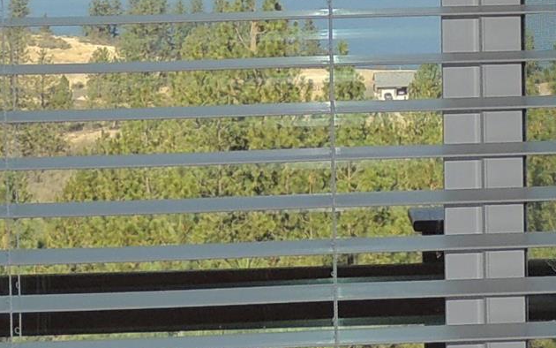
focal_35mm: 124
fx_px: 1879
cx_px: 436
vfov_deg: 10.3
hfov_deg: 16.7
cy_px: -119
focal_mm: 4.3
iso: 100
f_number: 3
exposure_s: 1/500
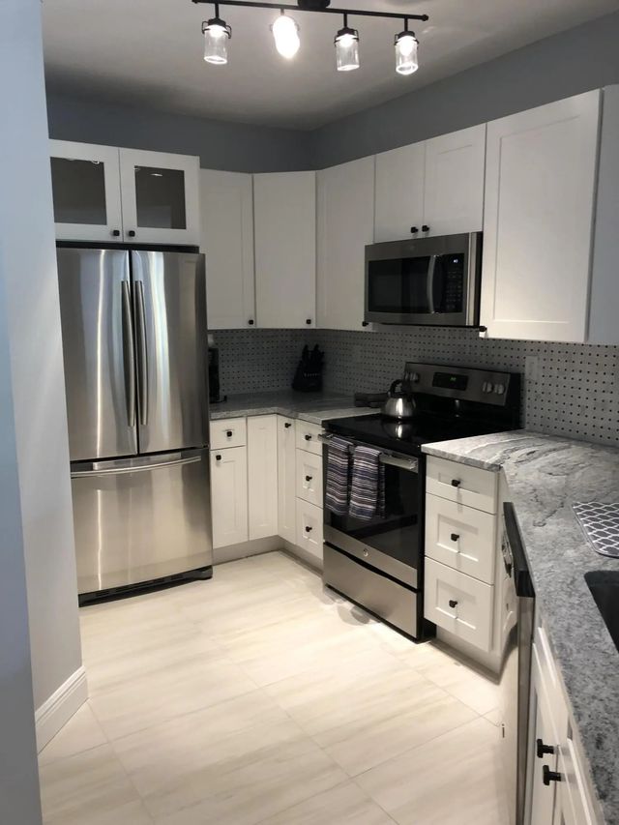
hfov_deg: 49.8
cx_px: 310
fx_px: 667
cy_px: 412
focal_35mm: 28
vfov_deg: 63.4
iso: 40
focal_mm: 3.99
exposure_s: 1/20
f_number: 1.8
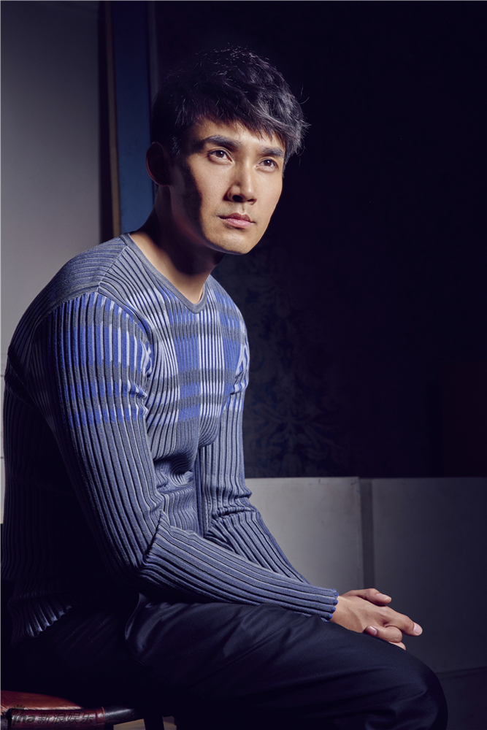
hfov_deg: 19.5
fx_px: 1420
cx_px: 244
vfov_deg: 28.8
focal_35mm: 70
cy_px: 365
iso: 100
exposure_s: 1/60
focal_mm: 70
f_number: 9
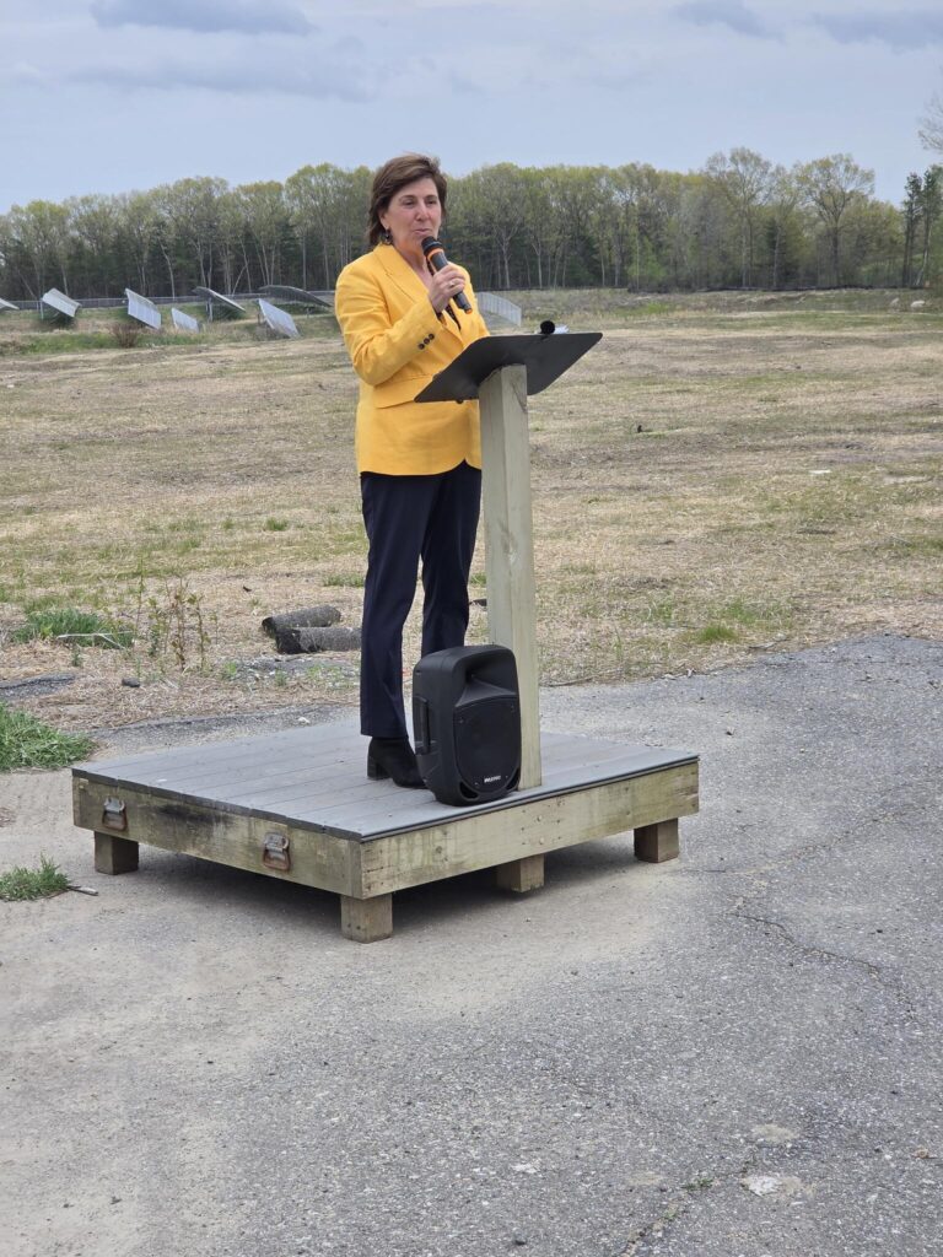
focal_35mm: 69
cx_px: 472
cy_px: 628
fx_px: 2506
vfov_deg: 28.2
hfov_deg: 21.3
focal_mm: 7
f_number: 2.4
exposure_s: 1/786
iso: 25
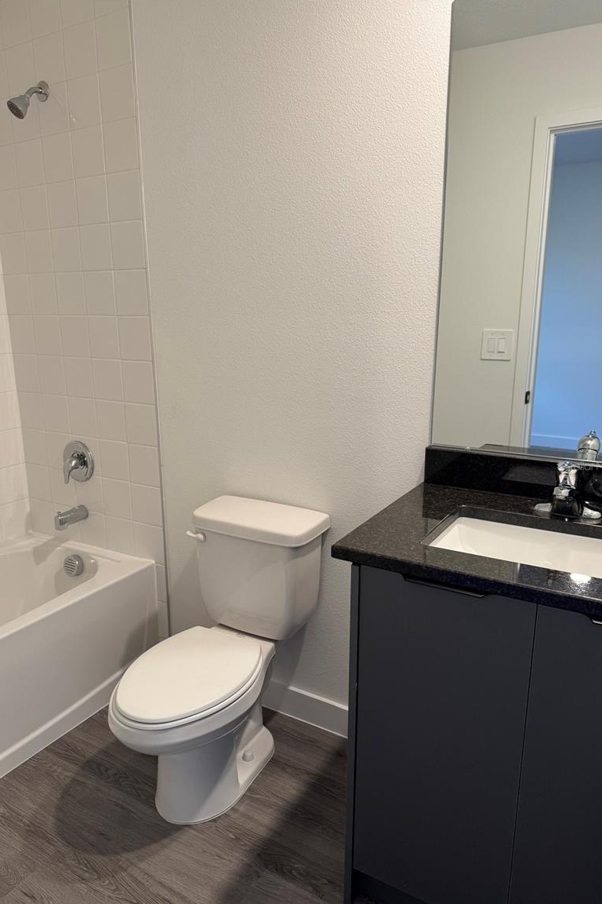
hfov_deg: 49.5
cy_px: 465
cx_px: 267
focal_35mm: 26
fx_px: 652
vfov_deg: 69.4
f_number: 1.78
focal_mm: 6.76
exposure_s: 1/60
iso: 125
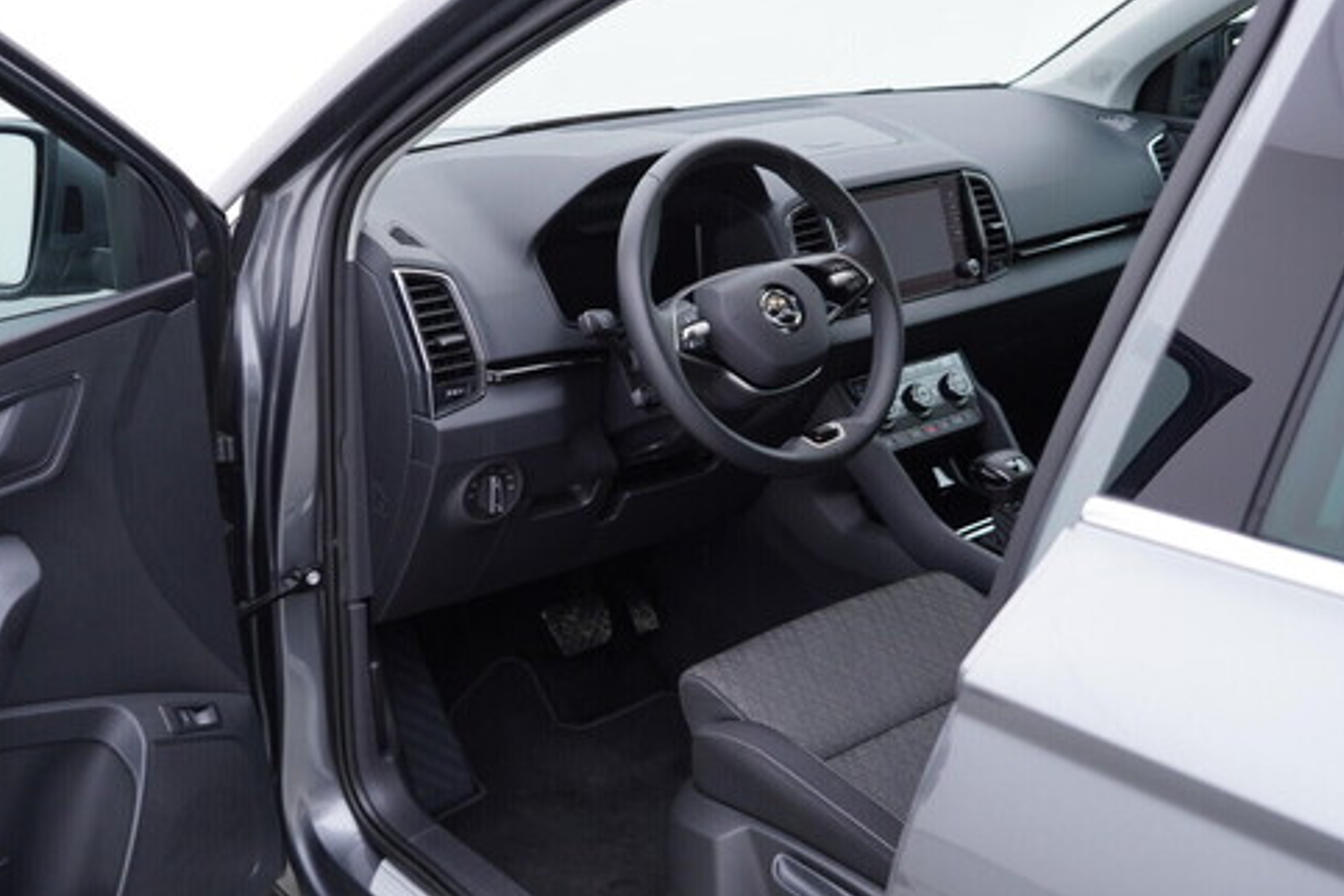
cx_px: 657
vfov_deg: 32.6
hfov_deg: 47.4
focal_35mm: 41
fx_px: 1531
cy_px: 497
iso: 125
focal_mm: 24
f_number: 2.8
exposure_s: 1/40
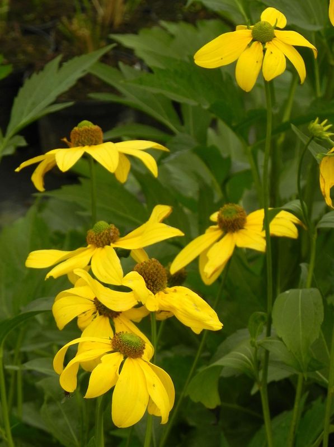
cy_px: 224
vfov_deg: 13.7
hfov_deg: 10.3
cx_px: 167
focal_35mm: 144
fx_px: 1859
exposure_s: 1/400
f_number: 5
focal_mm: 25.7
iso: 160
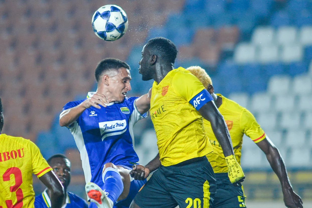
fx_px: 3205
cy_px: 122
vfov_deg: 3.7
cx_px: 133
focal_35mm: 370
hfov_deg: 5.6
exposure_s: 1/1250
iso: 1600
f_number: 4
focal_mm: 300
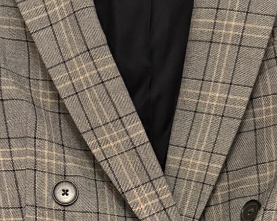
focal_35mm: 92
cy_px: 255
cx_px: 133
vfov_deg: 16.1
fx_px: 754
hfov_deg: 20.8
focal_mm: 5.96
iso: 500
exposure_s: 1/40
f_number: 1.6
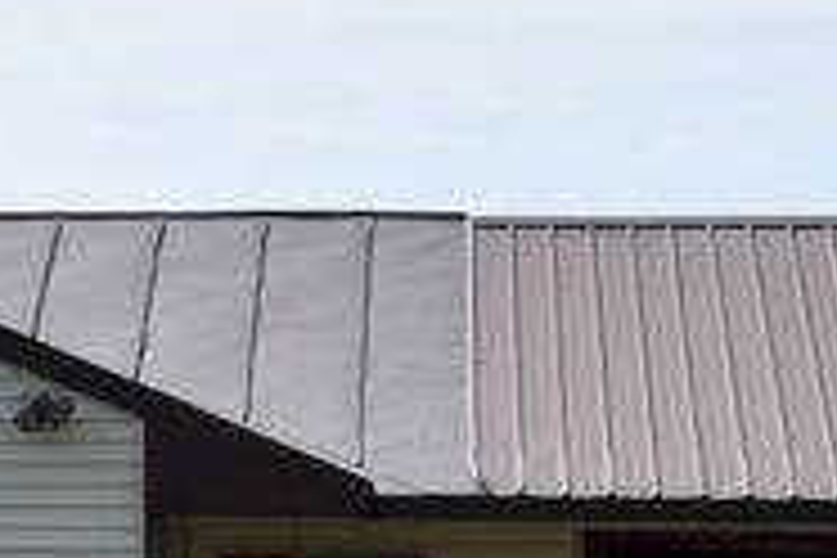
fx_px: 5045
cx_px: 18
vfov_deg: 6.3
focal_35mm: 217
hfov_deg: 9.4
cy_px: 369
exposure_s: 1/400
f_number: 10
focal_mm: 28
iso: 200
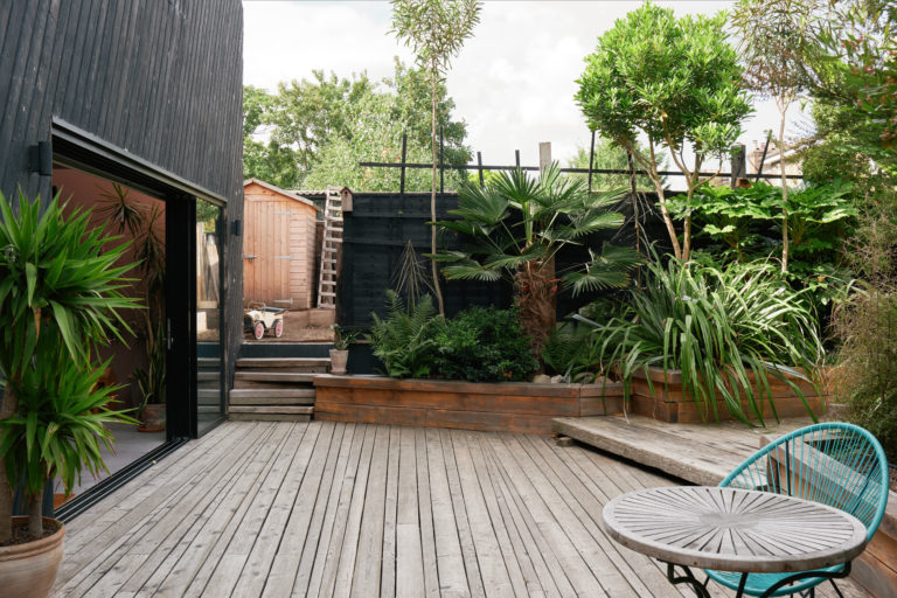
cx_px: 448
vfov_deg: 41.1
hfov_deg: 58.7
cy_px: 299
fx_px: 797
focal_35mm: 32
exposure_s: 1/60
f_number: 8
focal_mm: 21.3
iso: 160
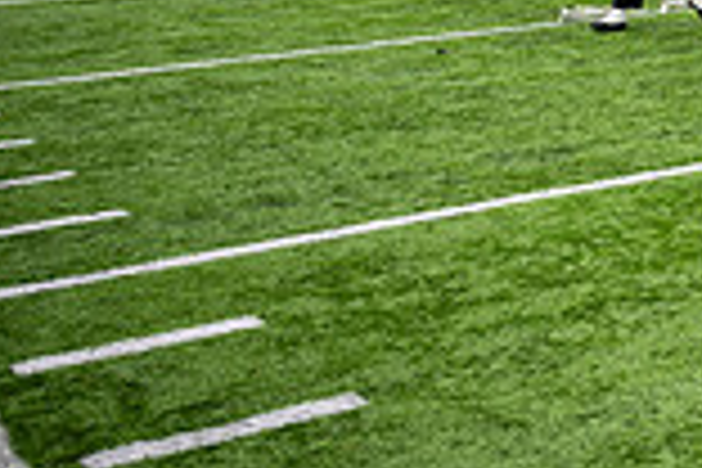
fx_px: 1735
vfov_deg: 14.6
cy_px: -155
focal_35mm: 89
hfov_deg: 18.6
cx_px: 1206
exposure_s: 1/500
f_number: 2.8
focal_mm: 24
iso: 100
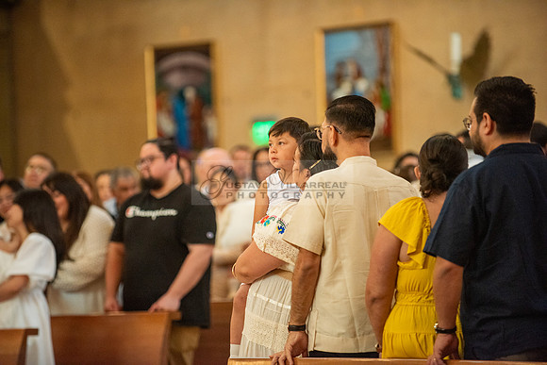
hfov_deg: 10.3
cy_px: 182
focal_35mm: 200
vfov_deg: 6.9
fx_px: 3039
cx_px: 274
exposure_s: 1/160
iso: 2000
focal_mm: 200
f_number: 2.8
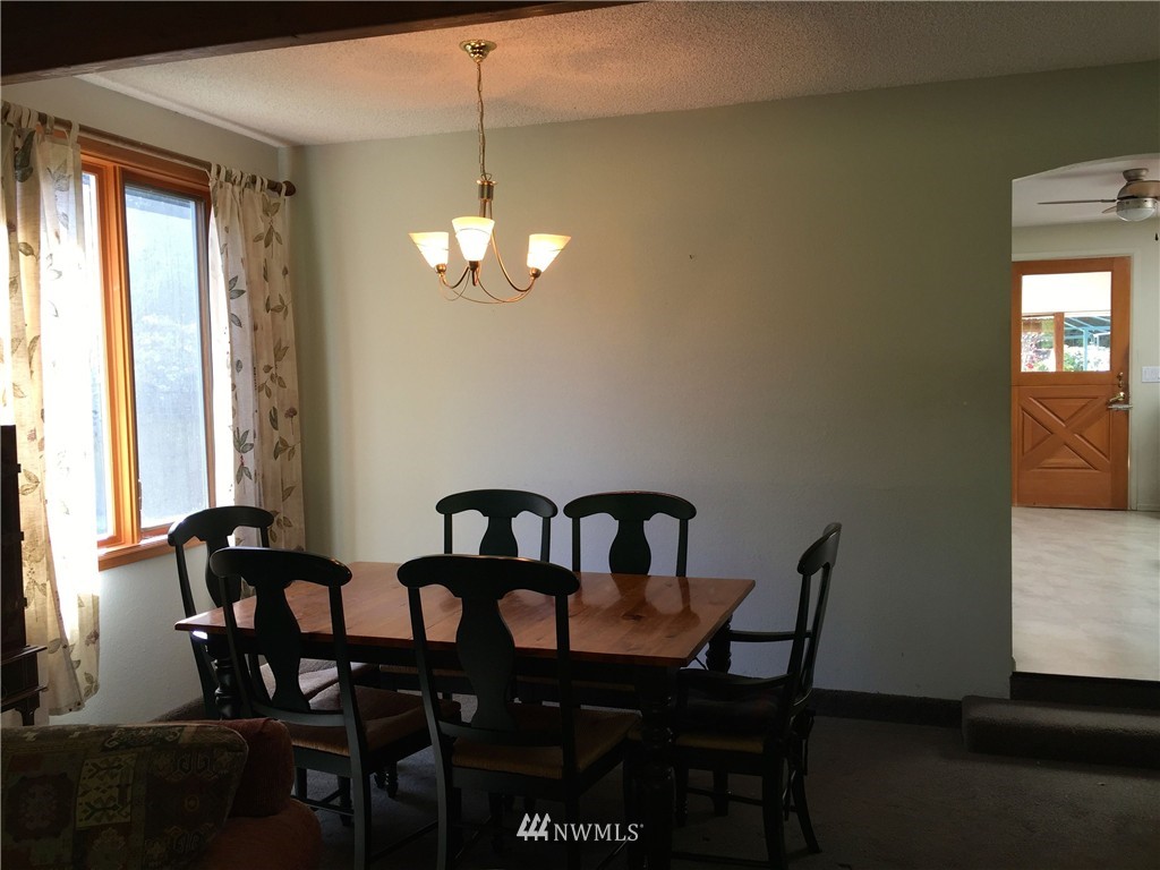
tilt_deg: -2.9
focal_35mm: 29
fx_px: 972
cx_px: 580
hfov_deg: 61.7
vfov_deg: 48.2
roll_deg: +0.9
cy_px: 435
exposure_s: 1/40
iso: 32
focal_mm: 4.15
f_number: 2.2
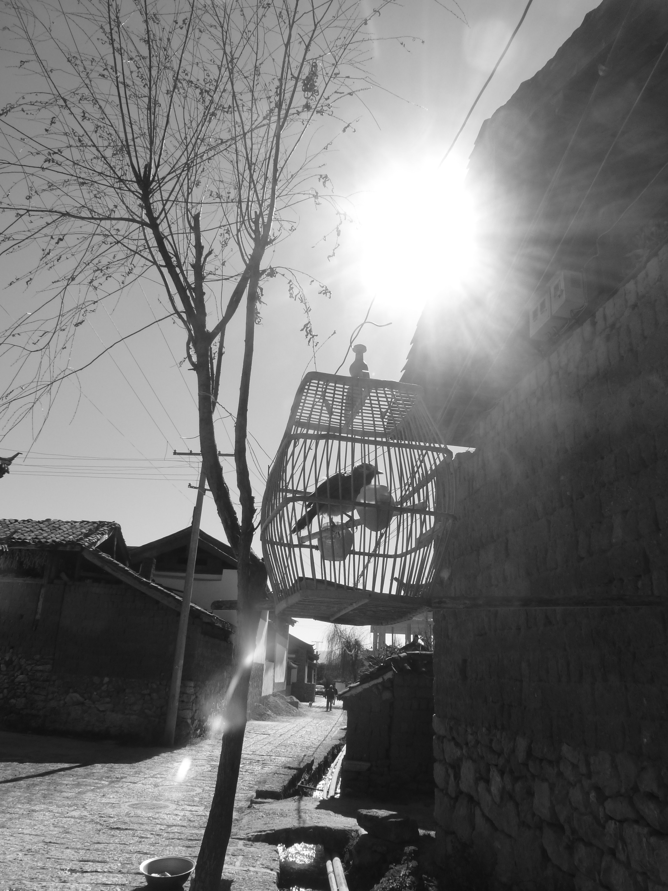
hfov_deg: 56.8
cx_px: 334
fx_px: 618
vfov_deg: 71.6
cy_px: 446
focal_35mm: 24
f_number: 5
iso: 100
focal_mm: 4.3
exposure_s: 1/400
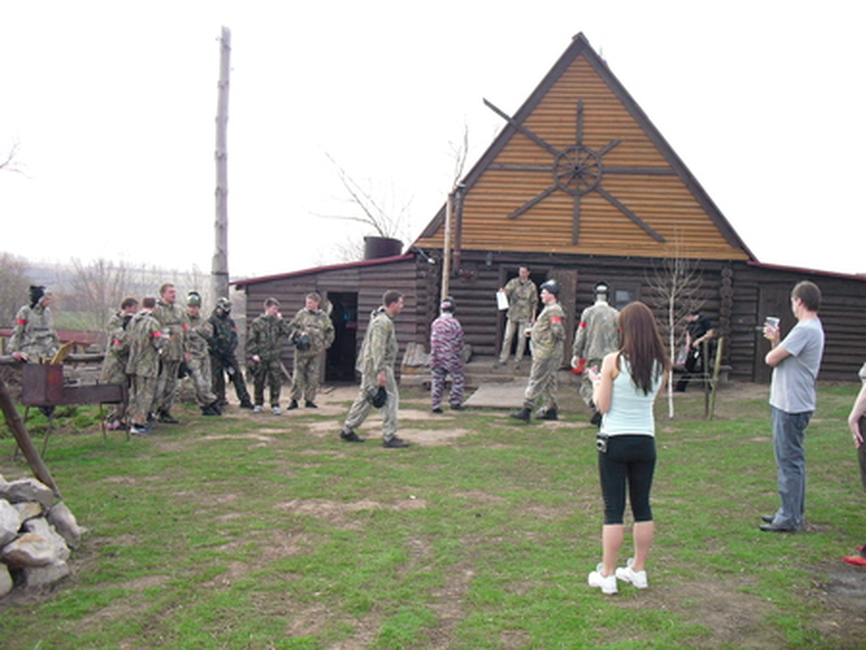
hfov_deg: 51.3
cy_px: 325
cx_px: 433
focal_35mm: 36
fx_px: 901
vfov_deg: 39.7
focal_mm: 6.3
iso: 200
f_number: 3.1
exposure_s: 1/800
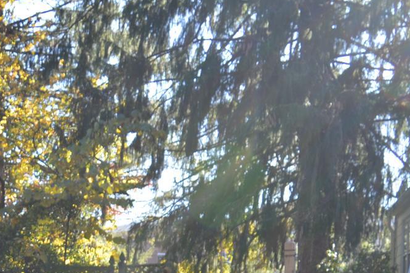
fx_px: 945
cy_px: 395
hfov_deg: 23.6
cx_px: 10
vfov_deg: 15.3
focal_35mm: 83
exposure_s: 1/160
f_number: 4
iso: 100
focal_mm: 18
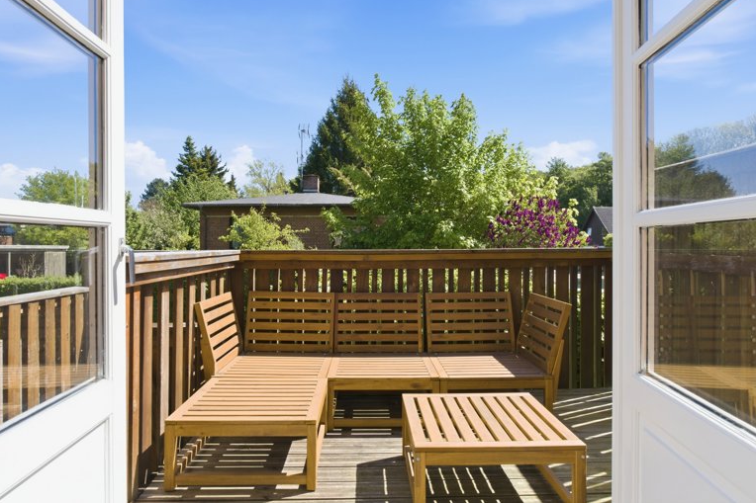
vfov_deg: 57.2
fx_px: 462
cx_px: 377
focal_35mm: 22
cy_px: 241
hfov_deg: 78.6
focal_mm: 13.8
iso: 200
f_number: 8
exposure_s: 1/200
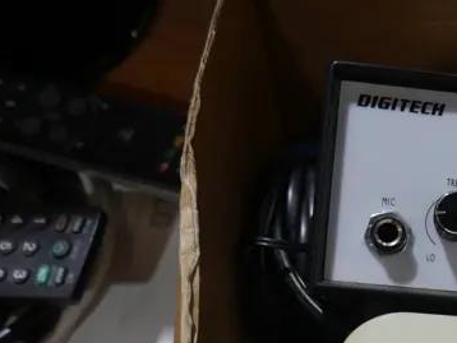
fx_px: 1057
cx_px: 564
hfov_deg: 22.3
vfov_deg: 18.0
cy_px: 336
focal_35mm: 80
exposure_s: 1/80
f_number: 3.5
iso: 200
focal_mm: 14
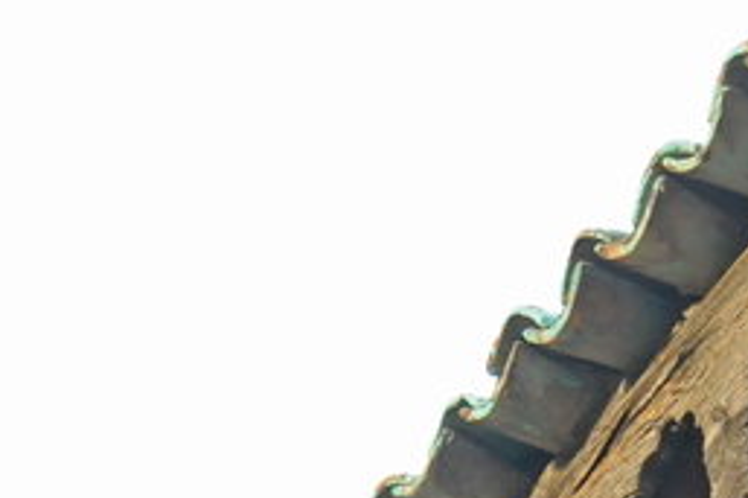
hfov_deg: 5.2
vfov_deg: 3.5
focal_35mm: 392
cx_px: 1176
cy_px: 631
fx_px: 8139
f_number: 7.1
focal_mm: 56
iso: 800
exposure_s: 1/200
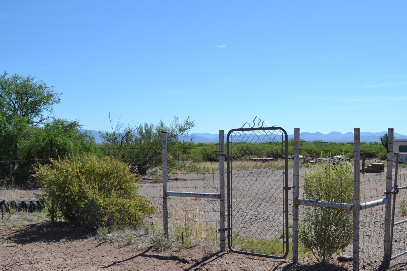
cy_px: 159
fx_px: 554
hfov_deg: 40.2
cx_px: 244
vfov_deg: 27.5
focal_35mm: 49
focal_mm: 22
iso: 100
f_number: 8
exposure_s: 1/250
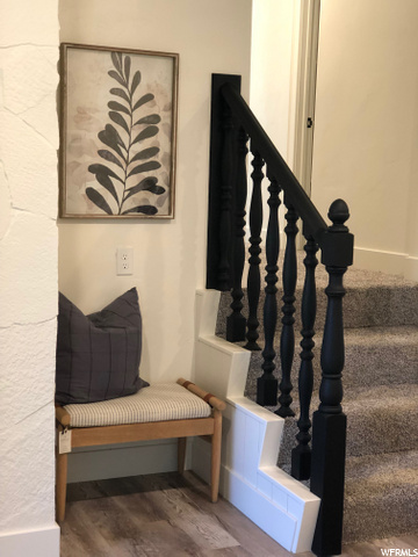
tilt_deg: -6.3
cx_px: 209
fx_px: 918
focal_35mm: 57
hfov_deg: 25.7
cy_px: 278
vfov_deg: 33.8
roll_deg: -3.4
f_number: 2.8
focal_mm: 6.6
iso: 160
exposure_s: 1/30
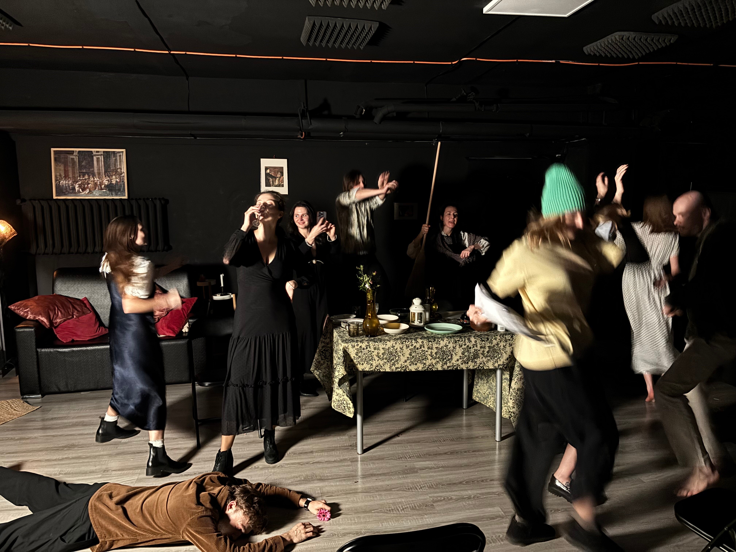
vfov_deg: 53.1
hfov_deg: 67.3
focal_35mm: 26
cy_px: 276
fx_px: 553
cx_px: 368
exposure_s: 1/30
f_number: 1.6
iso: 640
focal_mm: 5.96
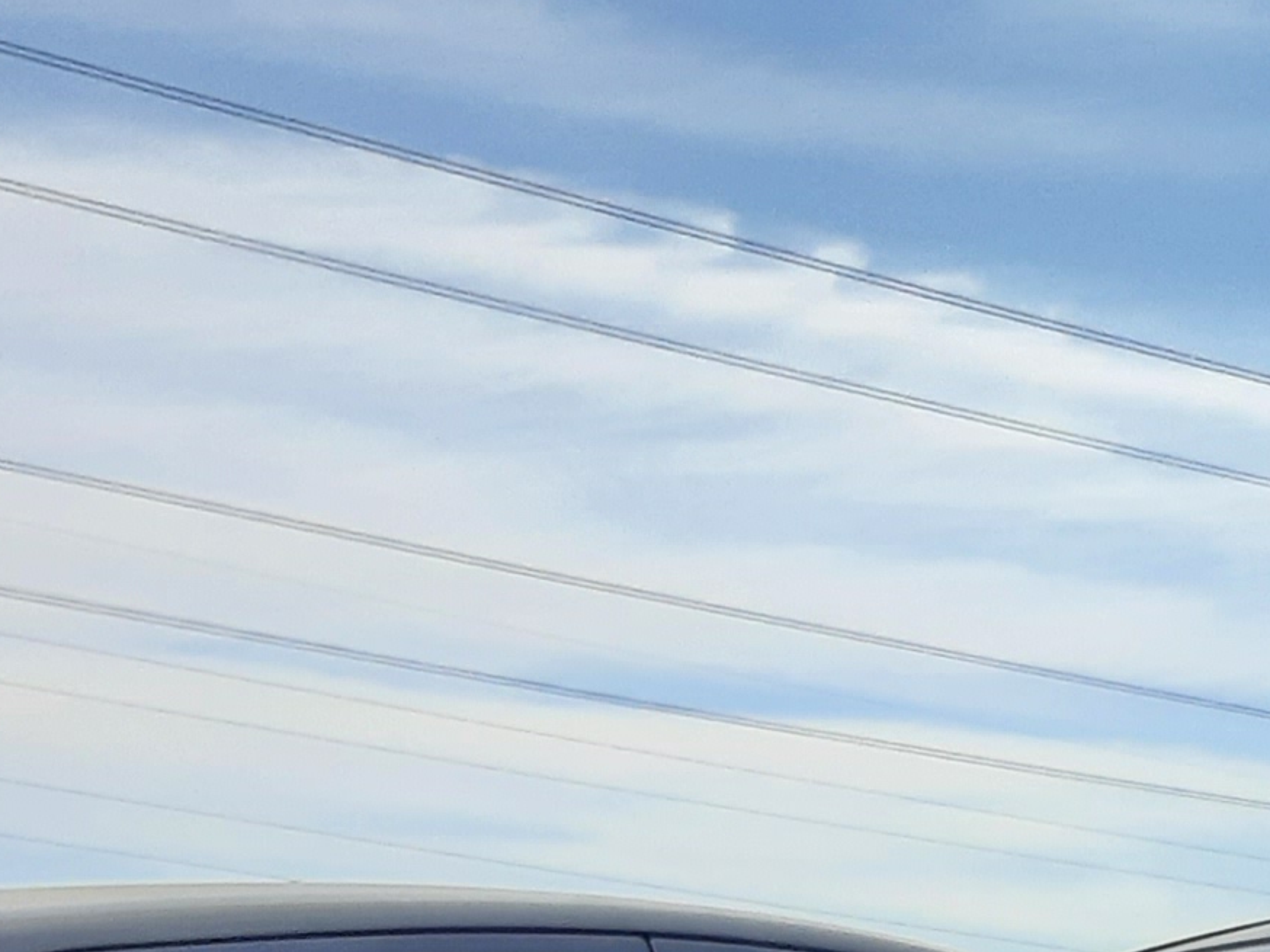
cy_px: 2086
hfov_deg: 15.5
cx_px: 1818
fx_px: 4365
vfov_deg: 11.0
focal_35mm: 119
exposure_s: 1/1650
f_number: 1.7
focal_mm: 3.92
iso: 40
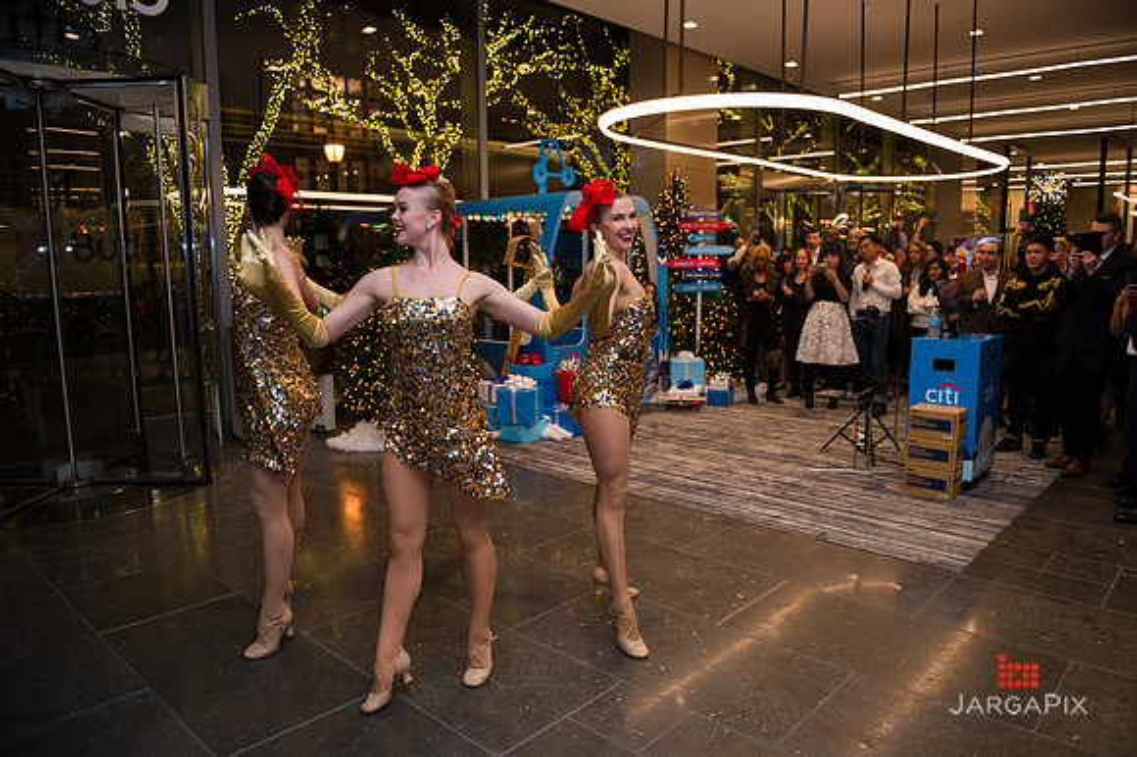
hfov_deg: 73.8
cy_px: 378
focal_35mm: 24
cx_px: 568
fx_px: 758
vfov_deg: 53.1
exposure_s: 1/200
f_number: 3.2
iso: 400
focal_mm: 24
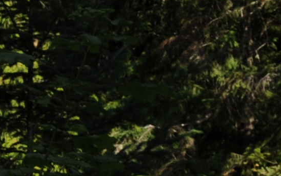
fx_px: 2106
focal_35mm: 275
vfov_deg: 4.7
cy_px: 397
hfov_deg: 6.8
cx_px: -618
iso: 250
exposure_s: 1/200
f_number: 11
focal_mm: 35
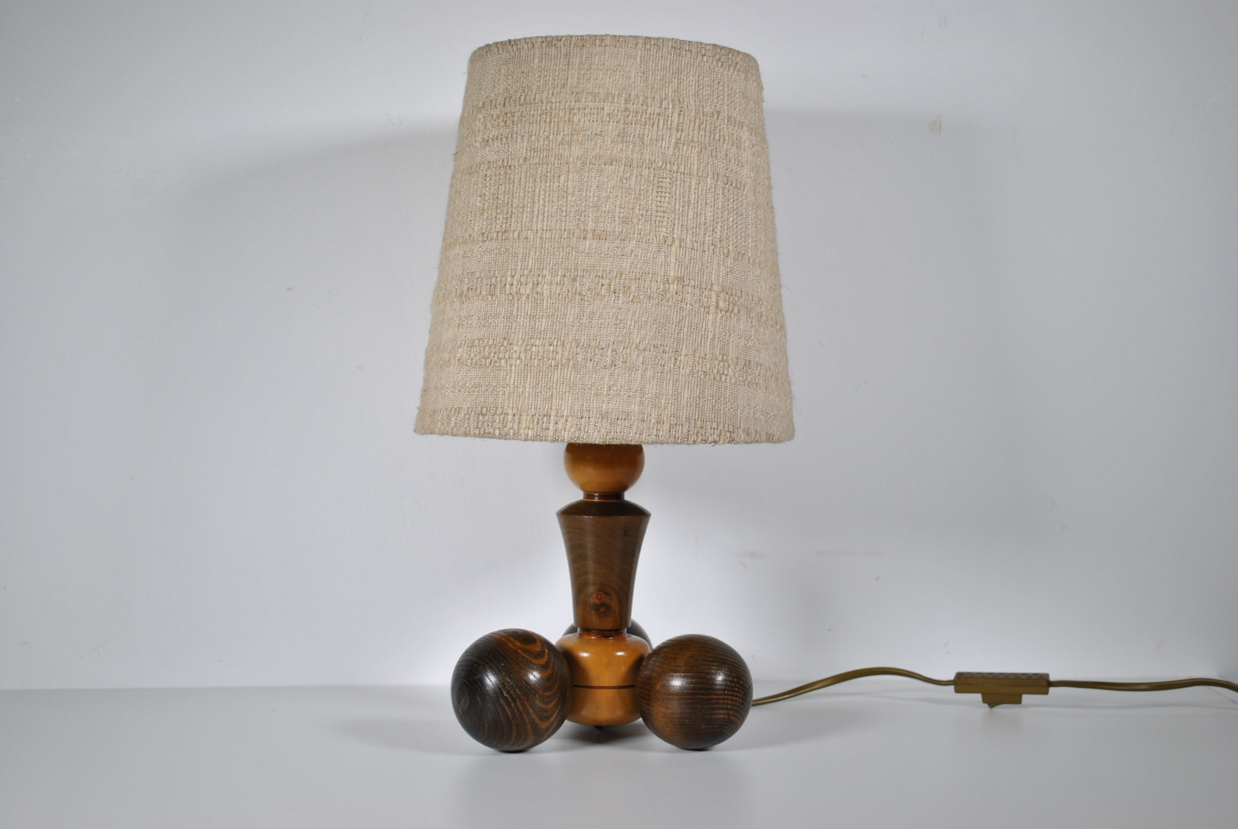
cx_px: 619
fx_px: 1808
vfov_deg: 25.8
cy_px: 414
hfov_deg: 37.8
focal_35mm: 52
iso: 200
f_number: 5
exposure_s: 1/160
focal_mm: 35
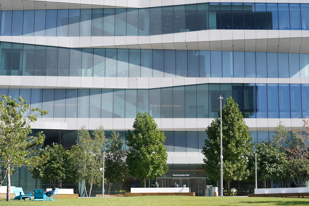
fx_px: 601
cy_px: 103
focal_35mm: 70
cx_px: 154
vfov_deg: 19.5
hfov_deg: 28.8
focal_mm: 70
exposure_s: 1/160
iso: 100
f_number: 6.3
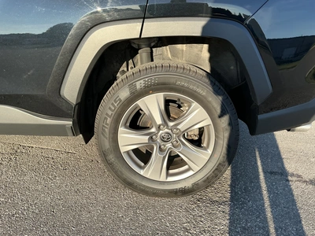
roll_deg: -5.1
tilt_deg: -19.3
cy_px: 118
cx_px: 158
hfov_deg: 63.4
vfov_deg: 49.7
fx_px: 255
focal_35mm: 28
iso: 25
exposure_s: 1/504
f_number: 1.8
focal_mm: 3
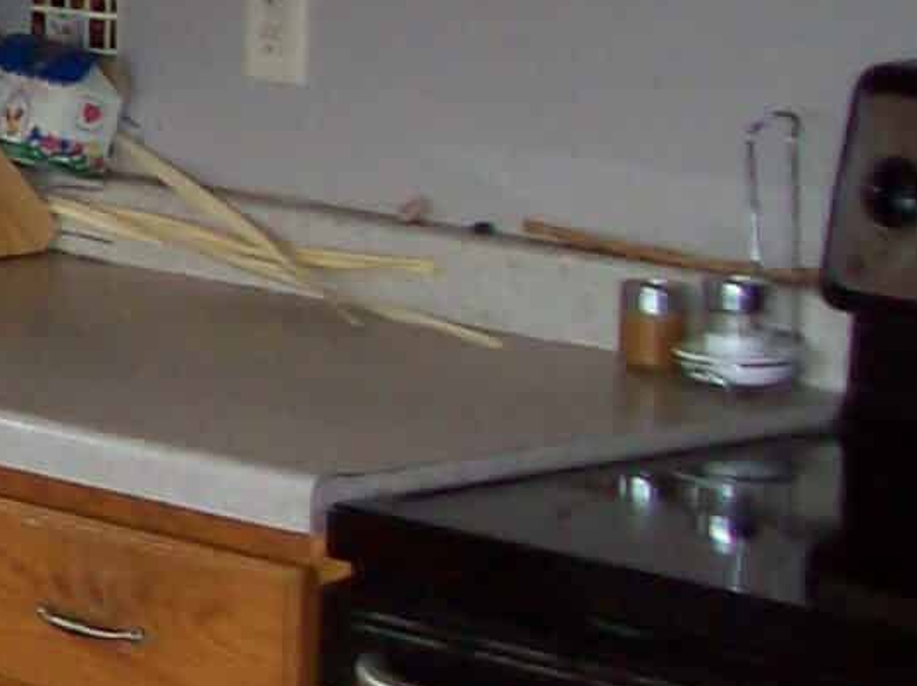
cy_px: -174
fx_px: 4580
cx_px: -1218
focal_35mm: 173
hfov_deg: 10.1
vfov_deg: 8.5
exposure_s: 1/64
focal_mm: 6
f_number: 2.7
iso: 80
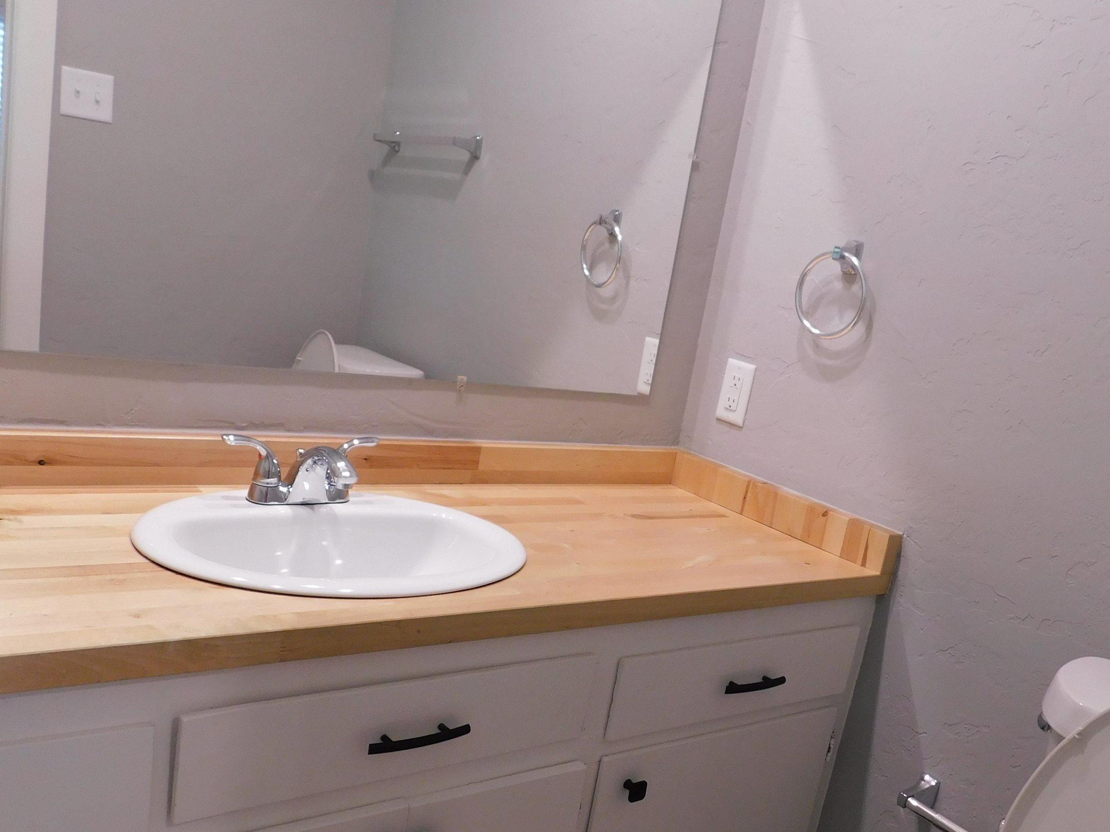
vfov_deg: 43.8
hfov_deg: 56.6
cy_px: 517
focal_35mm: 32
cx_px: 625
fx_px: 1026
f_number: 3
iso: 180
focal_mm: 4
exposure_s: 1/30
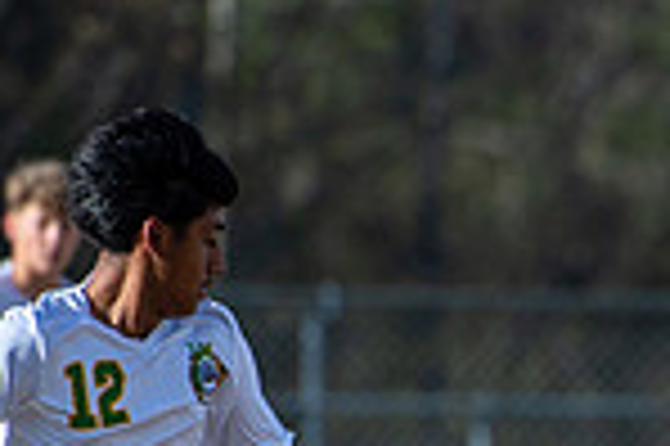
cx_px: 931
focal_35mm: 1479
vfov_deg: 0.9
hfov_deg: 1.4
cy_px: 541
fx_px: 27495
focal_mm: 380
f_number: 5
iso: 400
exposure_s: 1/2500
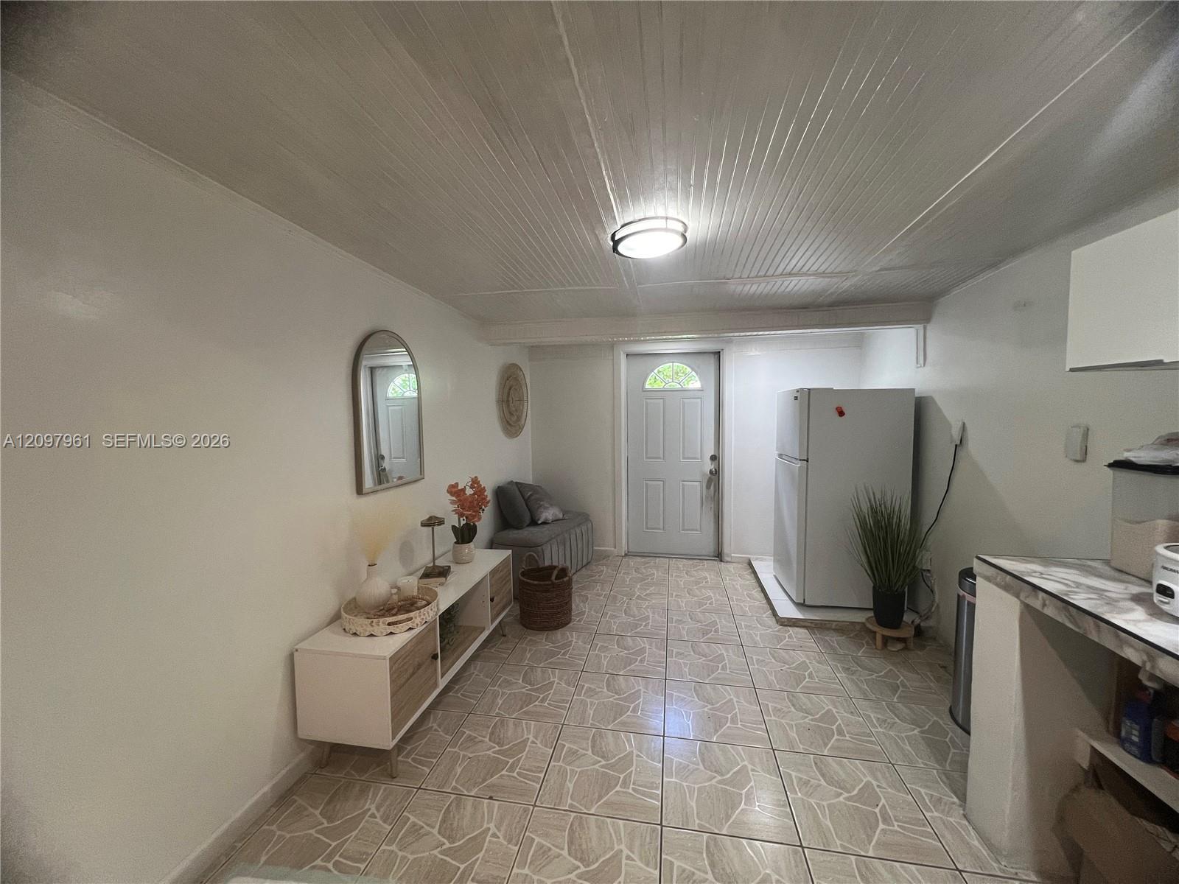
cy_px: 442
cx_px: 590
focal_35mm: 13
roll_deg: +0.8
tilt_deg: -4.6
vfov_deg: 89.9
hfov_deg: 106.2
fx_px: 443
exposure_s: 1/60
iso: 160
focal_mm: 1.57
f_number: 1.8
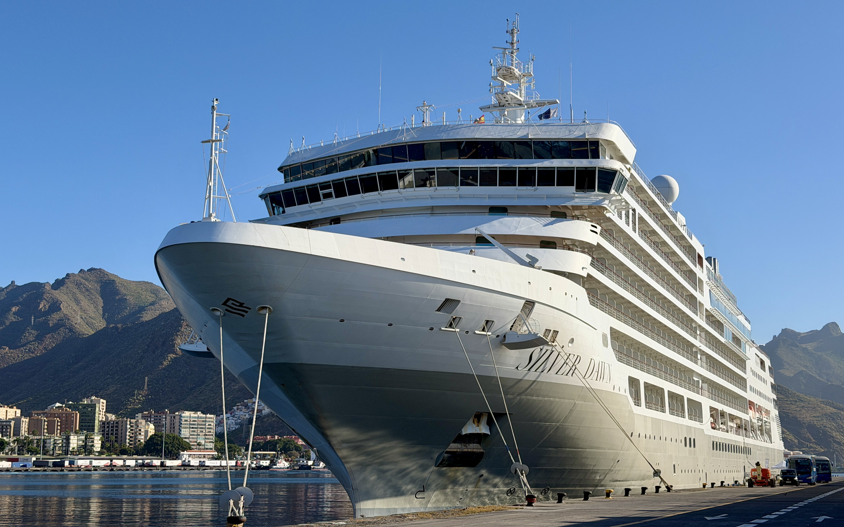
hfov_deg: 39.6
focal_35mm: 51
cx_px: 423
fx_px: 1173
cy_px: 280
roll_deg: -0.9
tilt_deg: +8.5
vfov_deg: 25.3
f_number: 1.78
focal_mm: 6.76
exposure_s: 1/6536
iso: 64
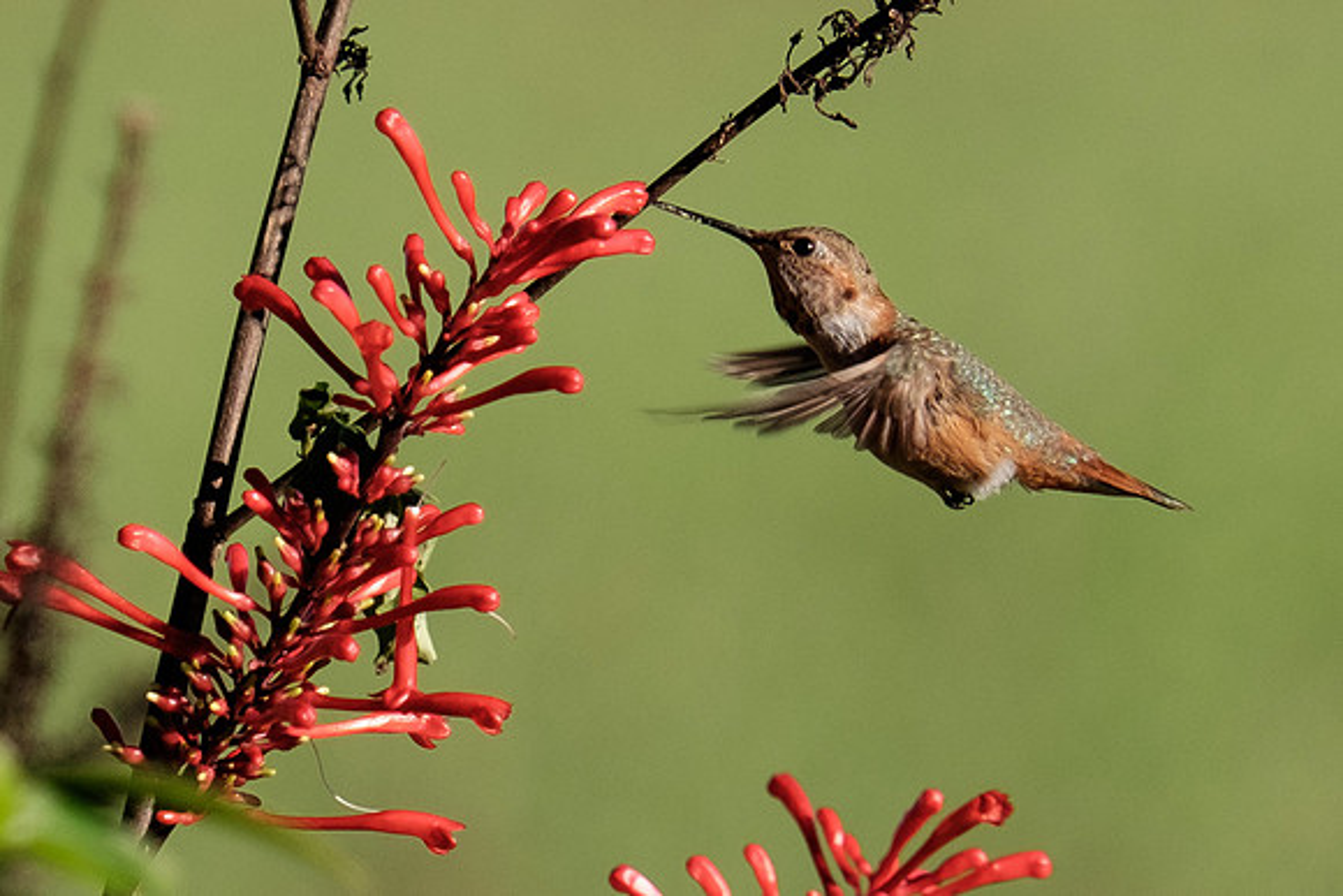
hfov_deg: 2.3
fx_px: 33367
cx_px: 457
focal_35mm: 894
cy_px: 555
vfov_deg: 1.5
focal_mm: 200
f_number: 4.8
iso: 200
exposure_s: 1/1600
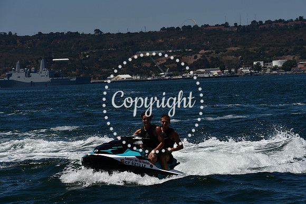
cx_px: 153
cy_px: 102
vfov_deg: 7.0
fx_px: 1658
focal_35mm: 195
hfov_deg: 10.5
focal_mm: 130
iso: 100
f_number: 10
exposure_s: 1/800
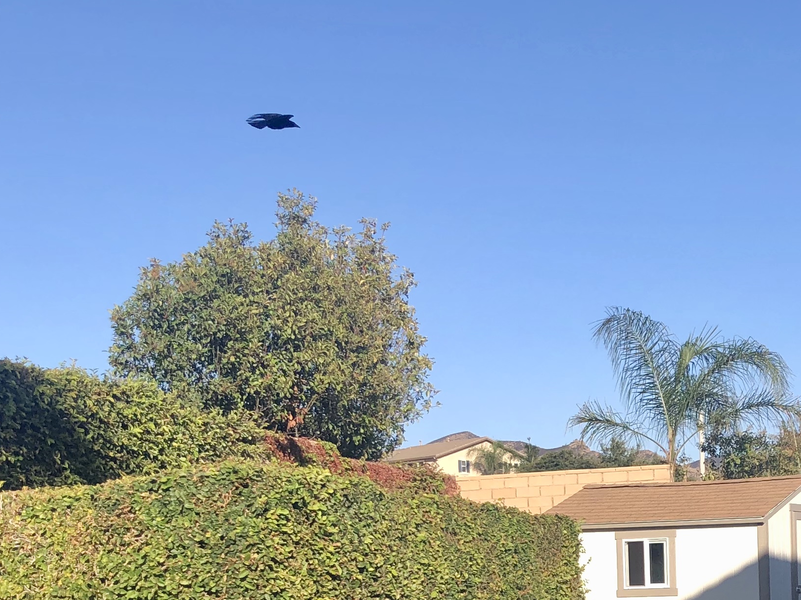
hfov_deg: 27.0
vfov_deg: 20.2
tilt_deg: -3.0
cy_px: 689
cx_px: 753
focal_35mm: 69
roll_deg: +0.5
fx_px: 1597
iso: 20
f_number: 1.8
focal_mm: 4
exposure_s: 1/1245
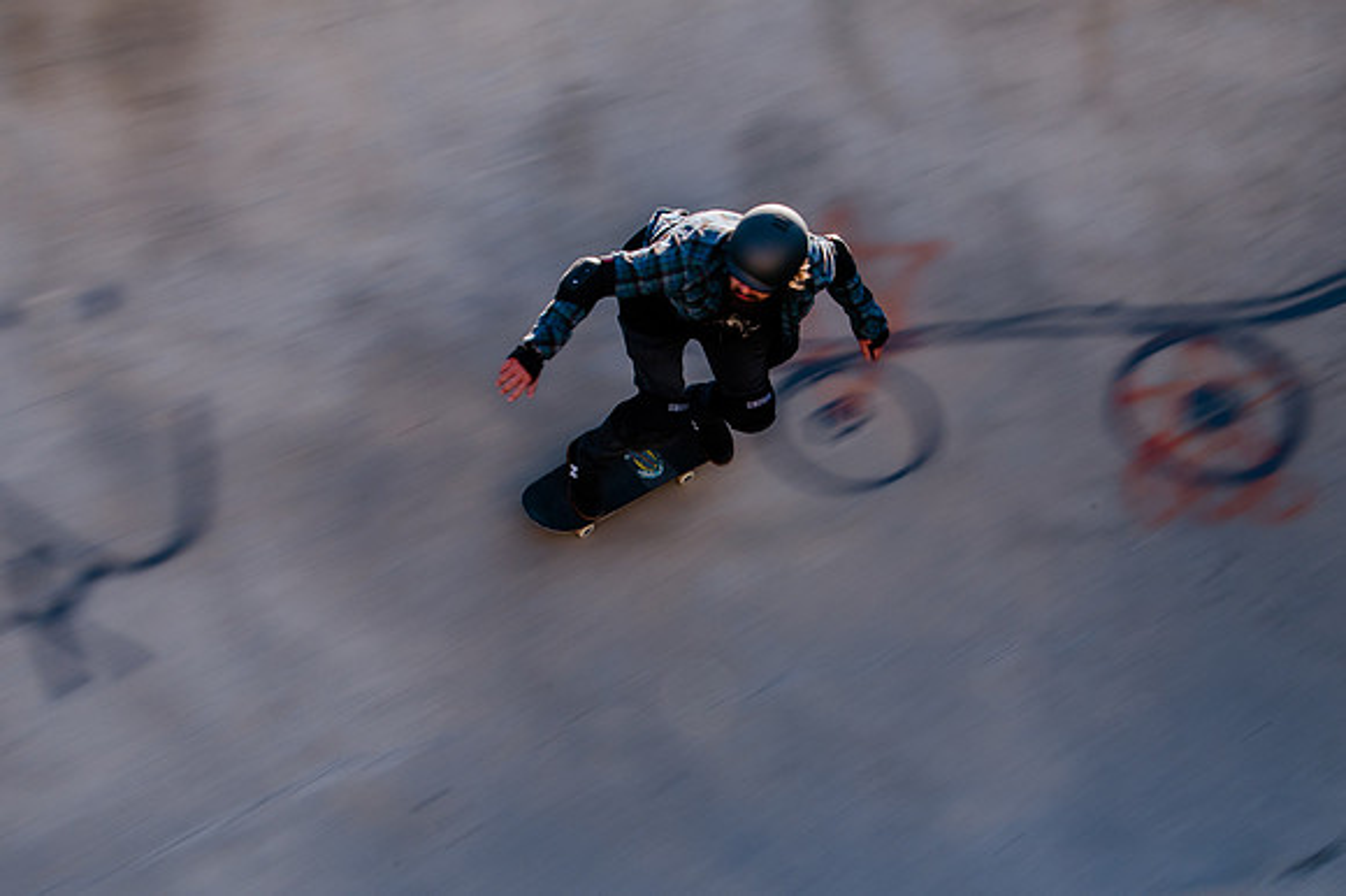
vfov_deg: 22.9
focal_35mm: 59
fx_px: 2211
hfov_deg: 33.8
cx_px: 635
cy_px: 482
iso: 200
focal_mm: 38
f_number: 18
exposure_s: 1/40
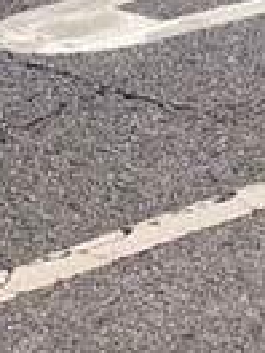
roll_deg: -0.5
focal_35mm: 254
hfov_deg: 5.8
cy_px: -519
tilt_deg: -5.2
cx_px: 289
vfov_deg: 7.3
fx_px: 2593
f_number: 1.8
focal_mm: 3.99
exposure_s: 1/2208
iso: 20
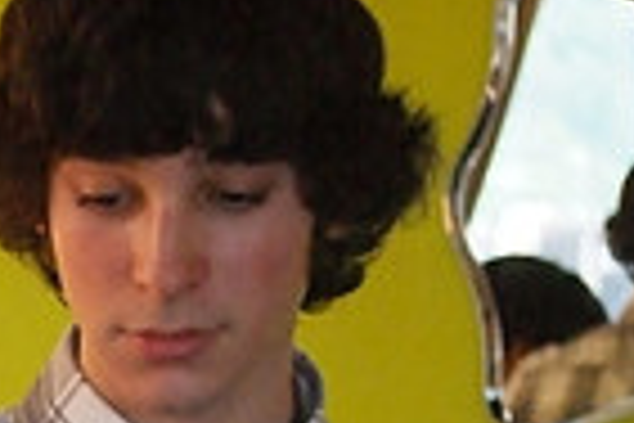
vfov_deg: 4.6
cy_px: 729
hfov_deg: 6.8
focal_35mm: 297
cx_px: -531
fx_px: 5230
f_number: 5.6
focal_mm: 48
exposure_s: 1/110
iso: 3200
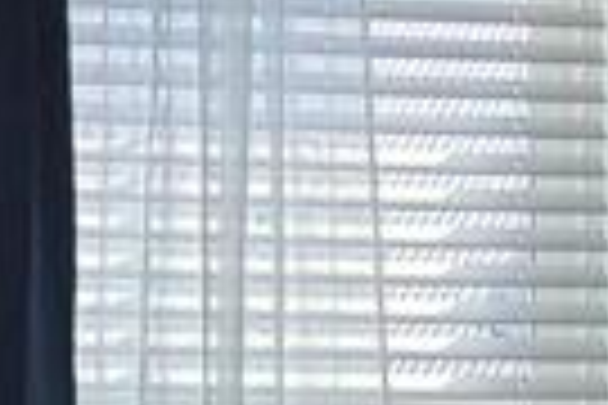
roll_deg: -0.6
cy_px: 778
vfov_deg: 3.6
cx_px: 2126
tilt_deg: -3.3
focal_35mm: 379
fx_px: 6400
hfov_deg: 5.0
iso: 64
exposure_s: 1/397
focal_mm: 6.76
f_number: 1.78
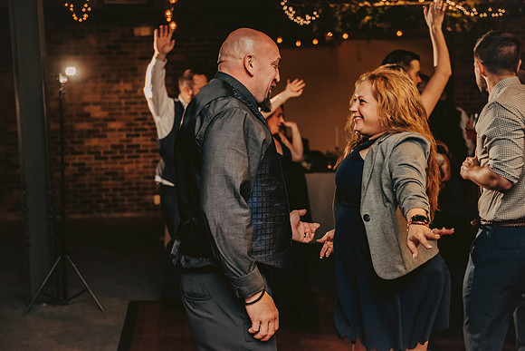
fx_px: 817
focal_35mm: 56
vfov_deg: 24.2
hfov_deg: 35.6
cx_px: 262
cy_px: 176
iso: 2000
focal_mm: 56
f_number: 3.2
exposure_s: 1/200
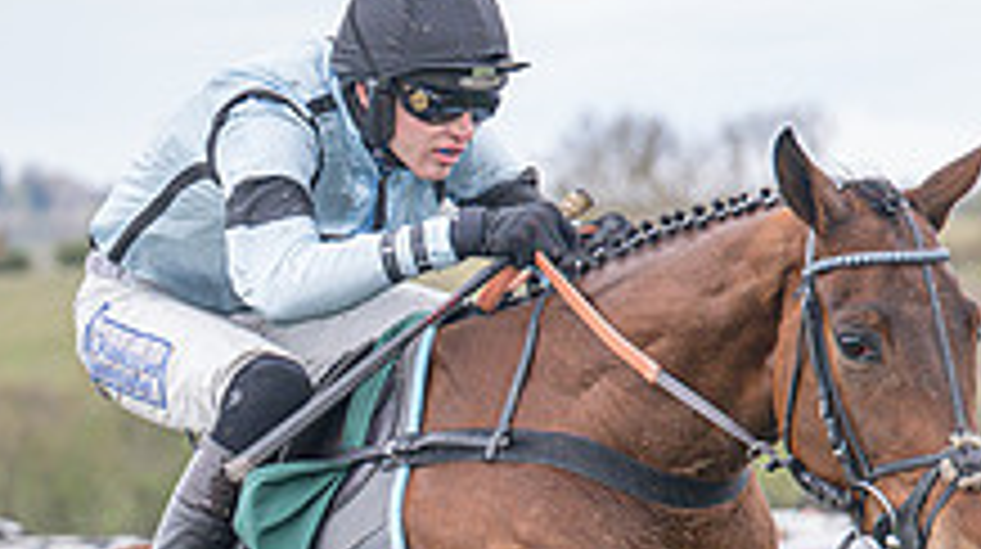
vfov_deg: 3.6
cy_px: 767
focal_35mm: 331
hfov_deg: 6.5
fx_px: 8600
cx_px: 446
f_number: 2.8
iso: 400
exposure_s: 1/1250
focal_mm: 86
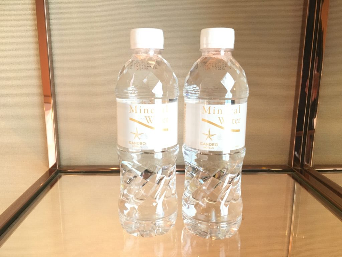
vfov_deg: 48.2
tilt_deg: -11.2
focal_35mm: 29
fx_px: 287
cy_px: 128
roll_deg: +0.0
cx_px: 171
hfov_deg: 61.7
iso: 250
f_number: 2.2
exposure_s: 1/33
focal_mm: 4.15
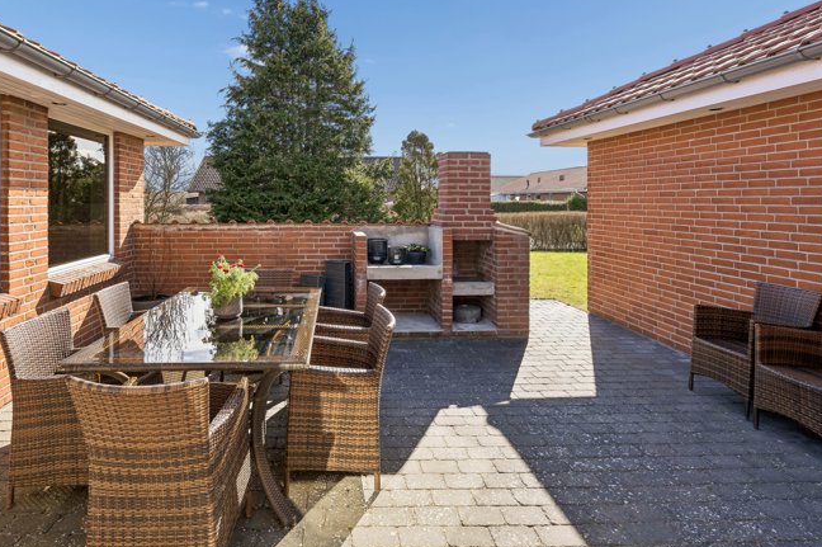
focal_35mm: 21
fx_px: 479
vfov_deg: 59.0
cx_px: 348
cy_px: 221
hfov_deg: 80.7
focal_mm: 17
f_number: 8
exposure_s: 1/320
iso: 200
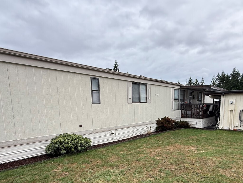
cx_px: 141
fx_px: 154
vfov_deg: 59.2
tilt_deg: -8.2
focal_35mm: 22
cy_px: 127
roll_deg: +1.1
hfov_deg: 75.8
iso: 64
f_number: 2.2
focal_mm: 2.22
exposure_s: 1/209
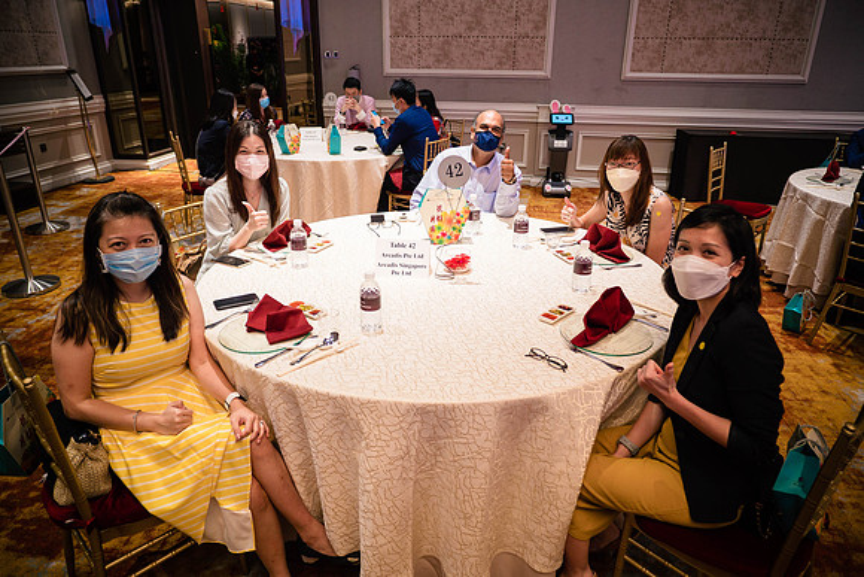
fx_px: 549
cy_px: 264
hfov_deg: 76.4
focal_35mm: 23
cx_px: 432
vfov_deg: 55.3
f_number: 1.7
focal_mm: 11
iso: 640
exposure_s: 1/125
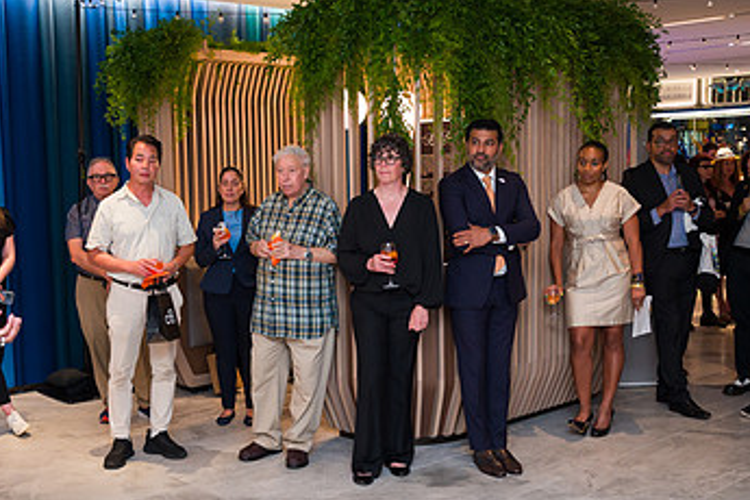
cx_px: 326
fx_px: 958
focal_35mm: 46
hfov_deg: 42.7
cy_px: 261
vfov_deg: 29.2
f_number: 3.2
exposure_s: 1/160
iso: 800
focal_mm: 26.5
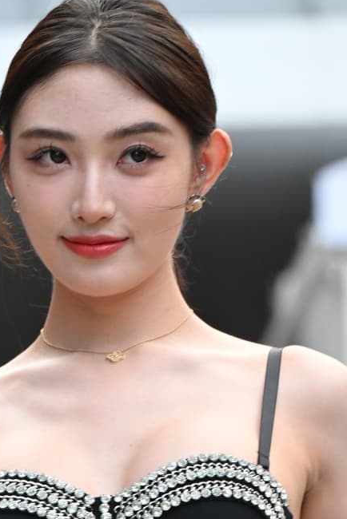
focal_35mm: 274
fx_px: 3957
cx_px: 21
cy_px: 664
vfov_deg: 7.4
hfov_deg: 5.0
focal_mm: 99
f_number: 4
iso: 1400
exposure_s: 1/500
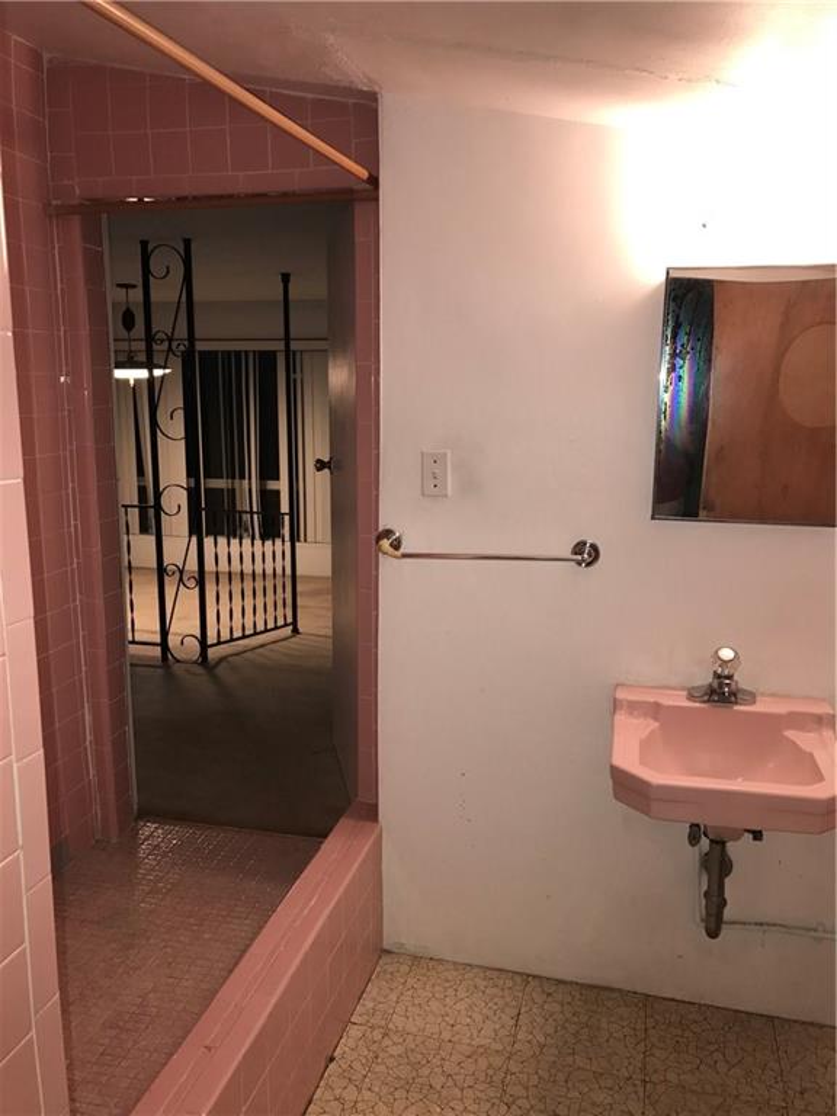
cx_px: 418
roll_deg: -1.2
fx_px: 903
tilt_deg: -11.4
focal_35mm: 28
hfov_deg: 49.7
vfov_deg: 63.4
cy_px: 558
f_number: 1.8
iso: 50
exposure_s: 1/30
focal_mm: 3.99
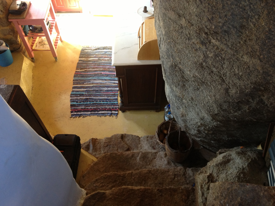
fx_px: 278
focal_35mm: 35
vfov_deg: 40.7
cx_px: 138
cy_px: 103
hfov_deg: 52.6
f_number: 2.4
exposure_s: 1/20
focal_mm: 4.28
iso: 125
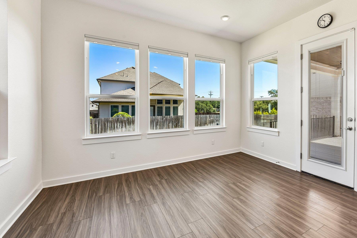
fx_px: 159
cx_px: 203
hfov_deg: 96.1
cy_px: 109
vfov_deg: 73.6
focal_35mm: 16
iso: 100
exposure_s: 1/25
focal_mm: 14
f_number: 8
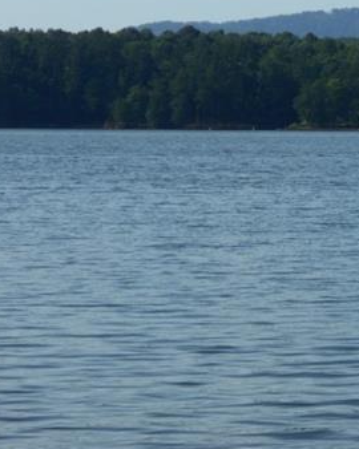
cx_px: 304
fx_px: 2752
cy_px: 236
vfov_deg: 9.3
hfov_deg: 7.4
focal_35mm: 207
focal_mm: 20.1
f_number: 6
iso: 80
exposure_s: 1/500
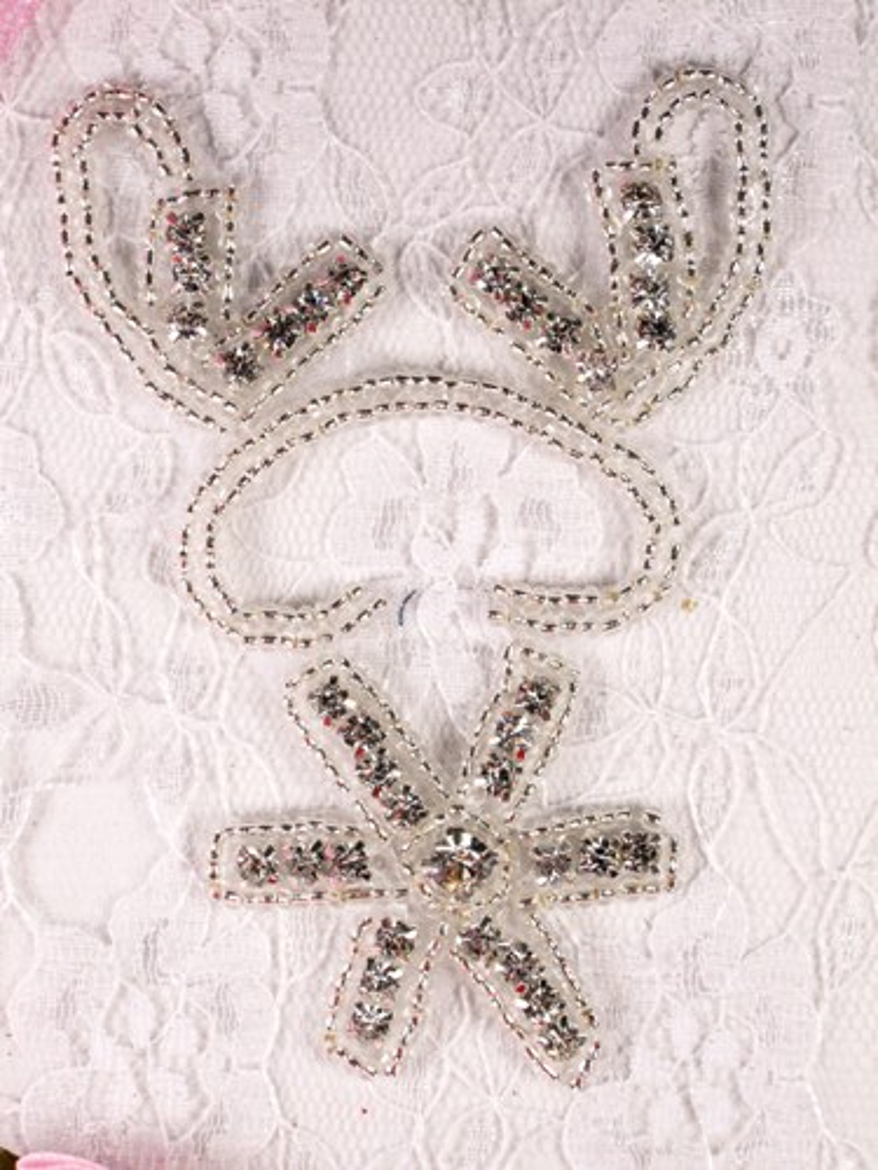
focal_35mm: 58
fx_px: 1961
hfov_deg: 25.2
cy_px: 585
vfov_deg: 33.2
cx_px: 439
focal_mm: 10.4
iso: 80
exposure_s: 1/250
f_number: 5.5
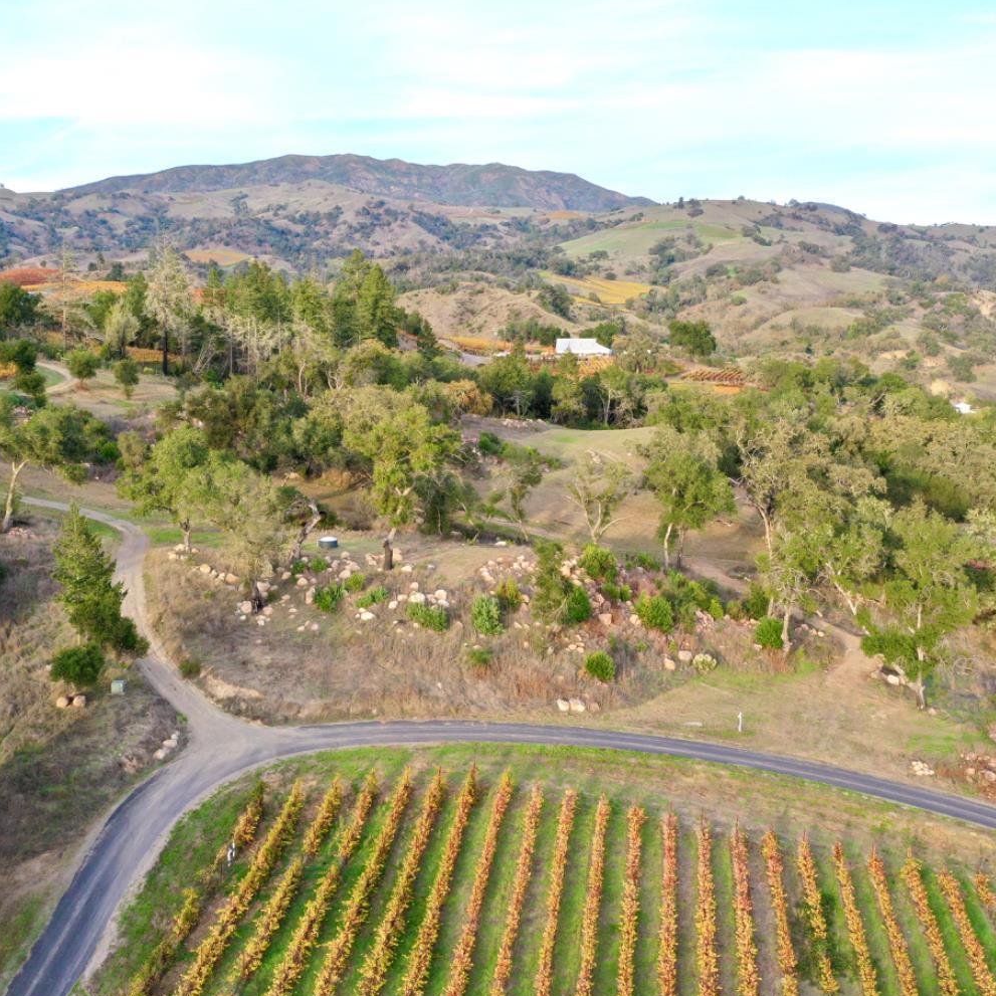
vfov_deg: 46.0
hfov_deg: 46.0
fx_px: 1172
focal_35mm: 36
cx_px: 463
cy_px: 499
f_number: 6.3
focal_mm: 10.26
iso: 100
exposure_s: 1/60
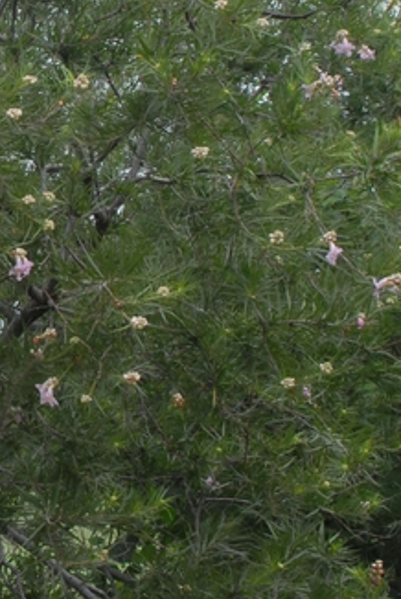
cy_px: 186
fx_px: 2201
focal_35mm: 132
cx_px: -211
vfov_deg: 15.5
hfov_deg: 10.1
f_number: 8
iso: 400
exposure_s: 1/250
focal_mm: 28
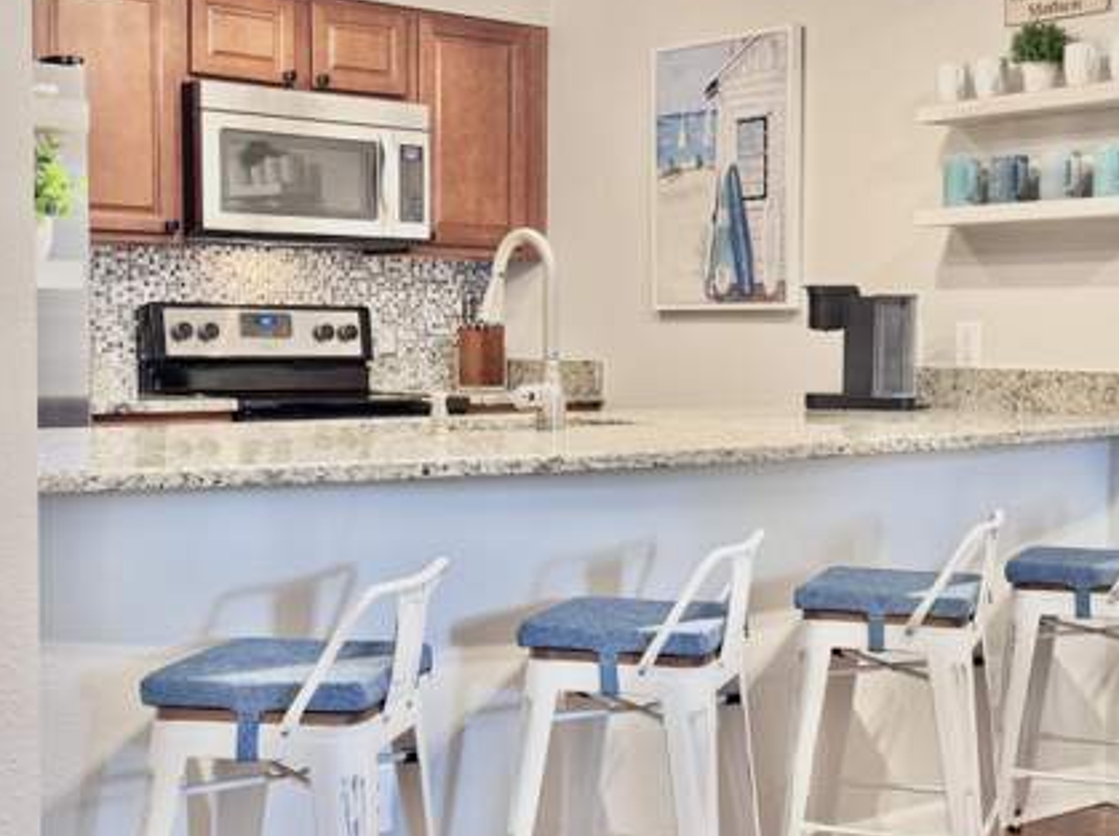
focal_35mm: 55
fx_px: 1775
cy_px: 399
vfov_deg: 26.5
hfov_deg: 34.9
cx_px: 636
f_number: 1.78
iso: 200
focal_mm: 6.76
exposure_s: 1/60
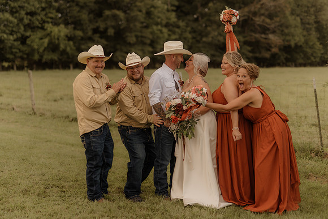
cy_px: 106
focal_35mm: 57
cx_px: 145
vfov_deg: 23.8
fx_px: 518
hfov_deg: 35.1
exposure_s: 1/2000
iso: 125
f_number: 1.4
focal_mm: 50
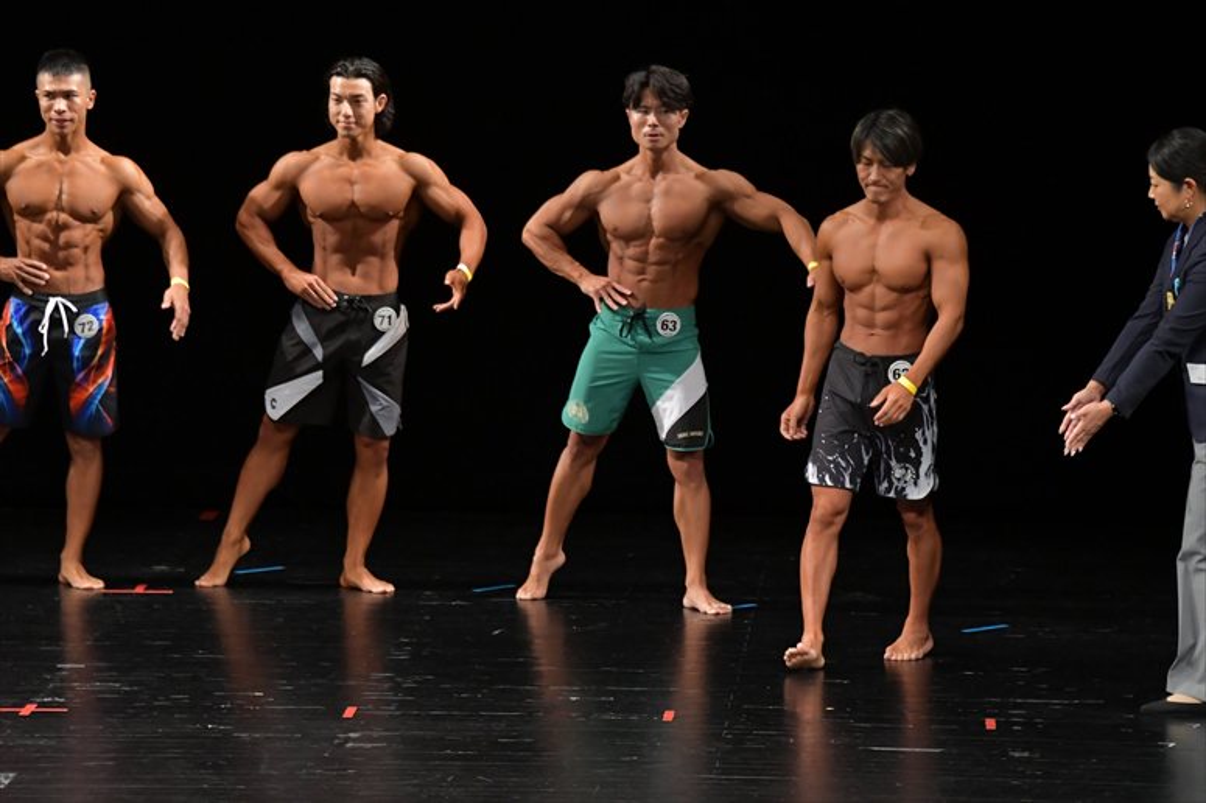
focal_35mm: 255
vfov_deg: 5.4
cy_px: 402
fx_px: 8538
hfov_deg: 8.1
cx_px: 603
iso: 3200
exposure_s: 1/400
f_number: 5.6
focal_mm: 170
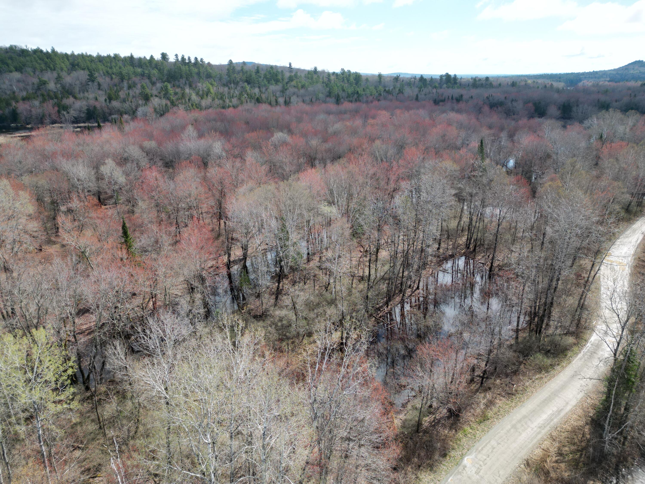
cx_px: 322
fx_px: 447
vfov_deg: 56.8
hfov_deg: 71.6
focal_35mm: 24
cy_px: 242
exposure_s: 1/3000
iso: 200
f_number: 1.7
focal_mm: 6.72
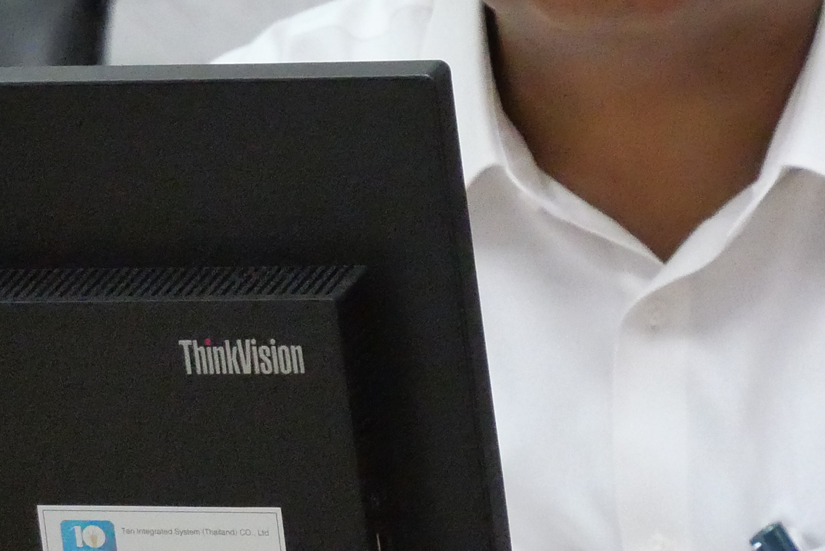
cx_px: 620
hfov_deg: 4.8
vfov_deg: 3.2
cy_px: 61
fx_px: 9838
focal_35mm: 429
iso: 6400
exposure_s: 1/125
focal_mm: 60
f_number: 5.6
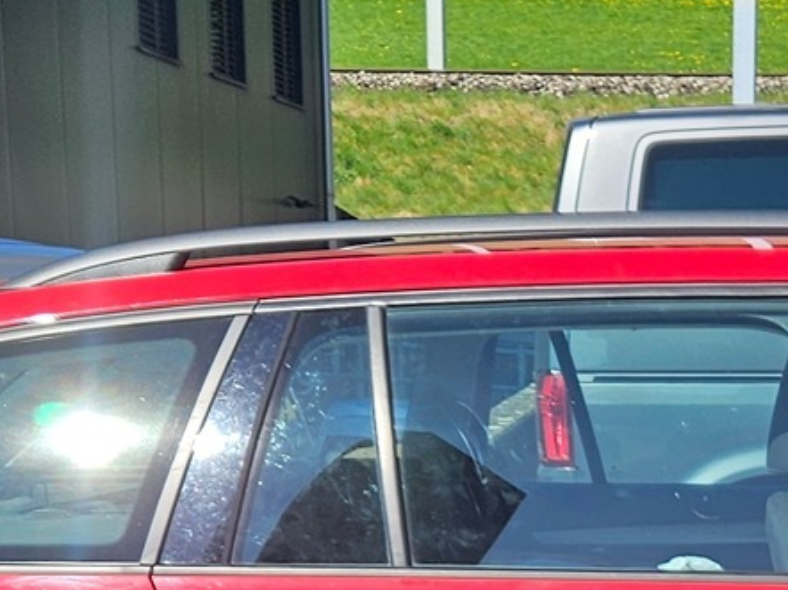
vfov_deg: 13.2
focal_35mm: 105
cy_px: 929
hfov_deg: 17.7
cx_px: 995
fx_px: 2389
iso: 32
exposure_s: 1/1610
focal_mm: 5.4
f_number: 1.8
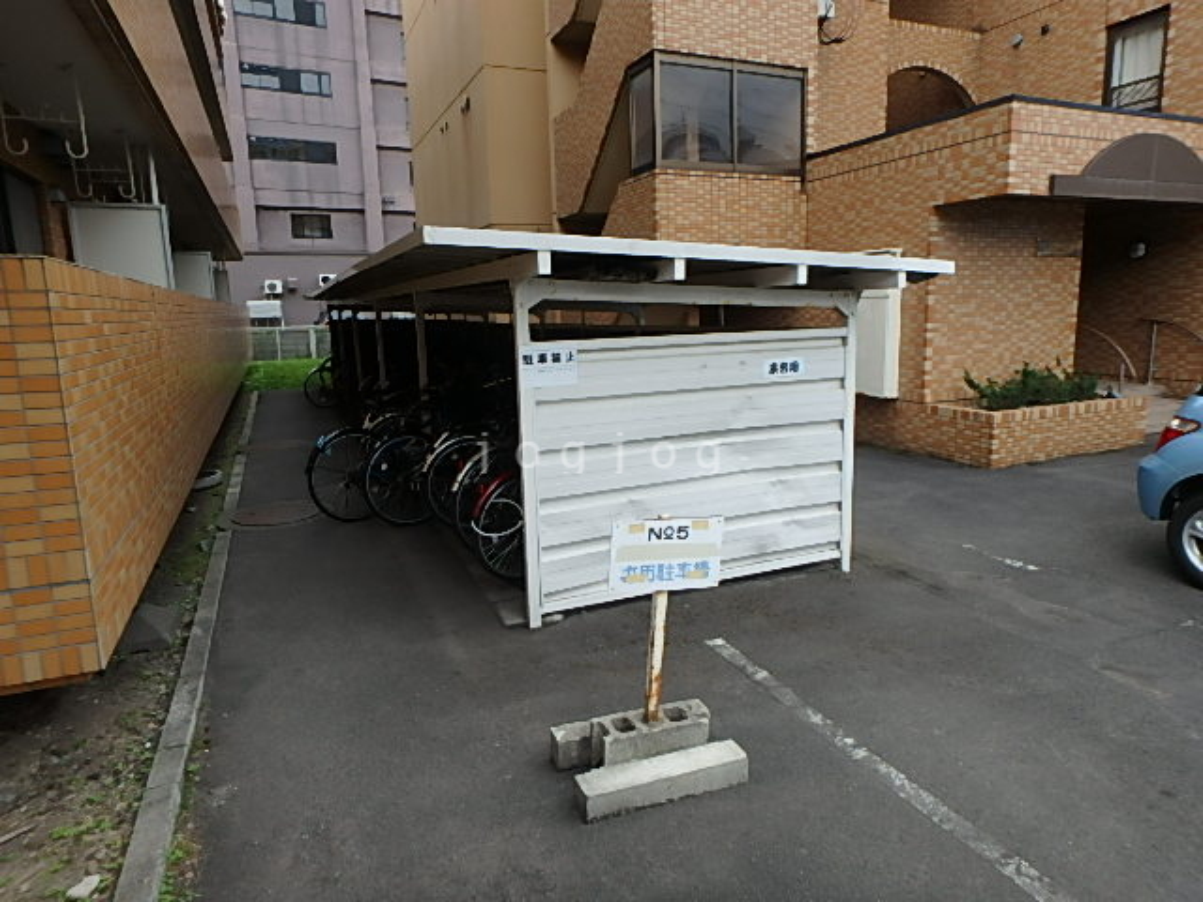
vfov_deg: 63.4
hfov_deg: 79.0
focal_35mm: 21
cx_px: 602
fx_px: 730
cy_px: 451
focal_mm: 3.7
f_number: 3.5
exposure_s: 1/250
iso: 125
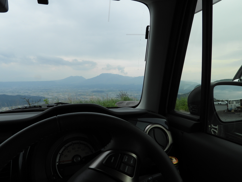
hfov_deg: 71.6
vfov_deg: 56.8
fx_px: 168
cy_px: 91
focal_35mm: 24
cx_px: 121
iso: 100
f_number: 2.8
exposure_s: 1/1250
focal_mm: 4.3
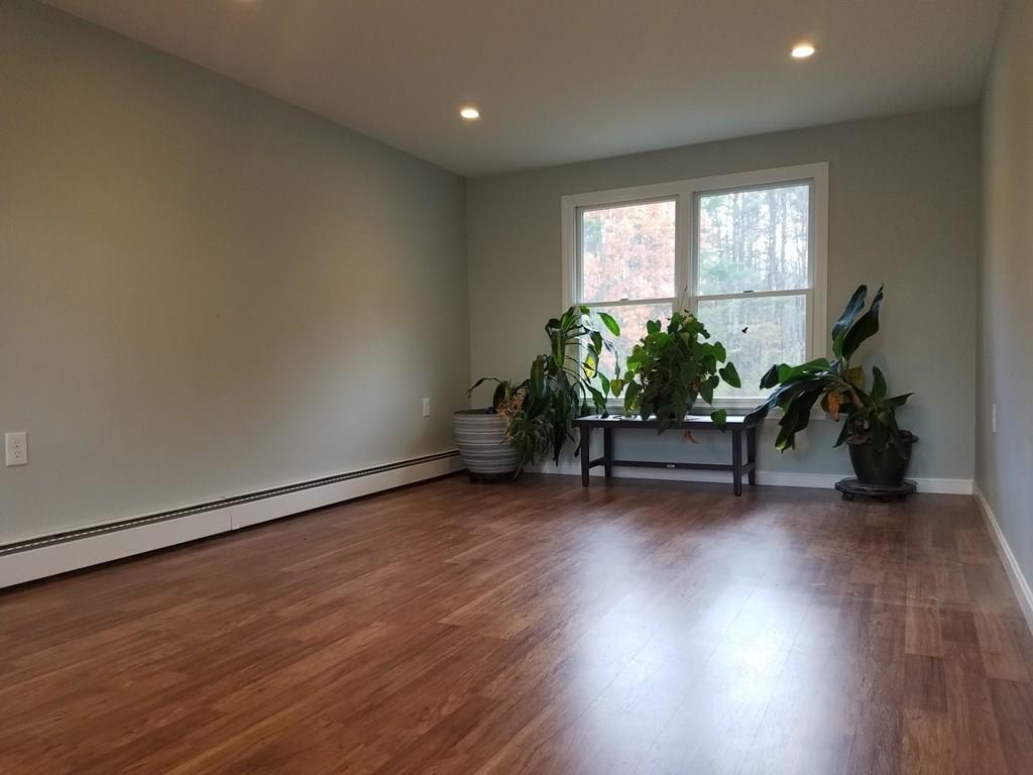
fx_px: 776
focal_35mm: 26
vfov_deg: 53.1
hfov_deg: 67.3
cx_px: 516
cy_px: 388
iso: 100
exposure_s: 1/60
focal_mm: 4.2
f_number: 1.7
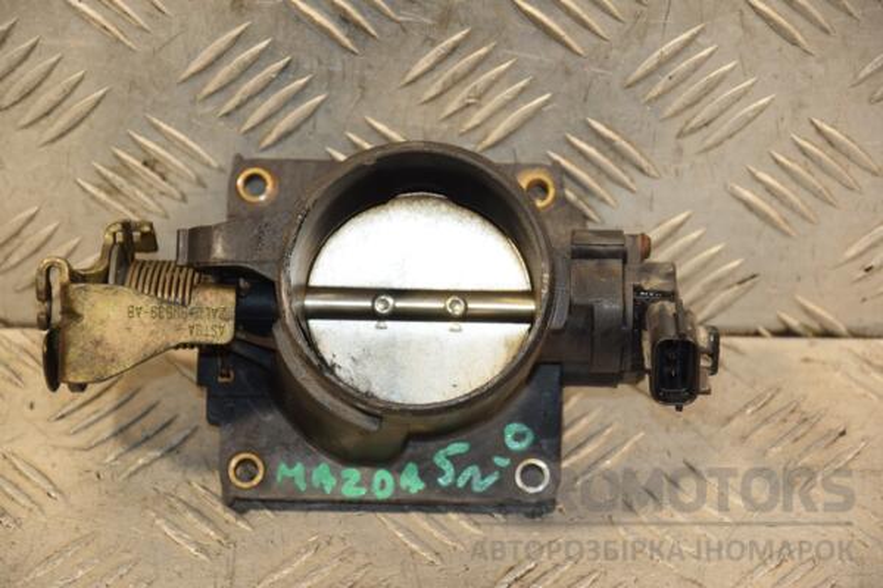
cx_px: 442
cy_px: 294
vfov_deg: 9.3
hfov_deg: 14.0
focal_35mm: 147
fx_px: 3605
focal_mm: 98
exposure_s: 1/100
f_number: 5.6
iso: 800
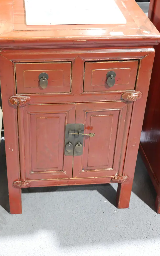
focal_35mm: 55
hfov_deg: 23.6
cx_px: 74
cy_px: 124
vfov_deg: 36.9
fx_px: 384
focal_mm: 25
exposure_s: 1/25
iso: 3200
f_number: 5.3
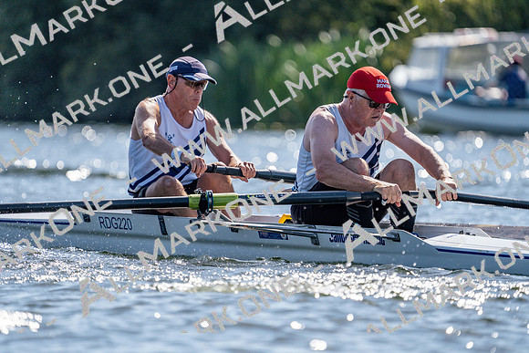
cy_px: 176
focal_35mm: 529
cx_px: 264
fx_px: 7775
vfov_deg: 2.6
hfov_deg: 3.9
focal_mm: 529
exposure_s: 1/2000
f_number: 6.3
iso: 320
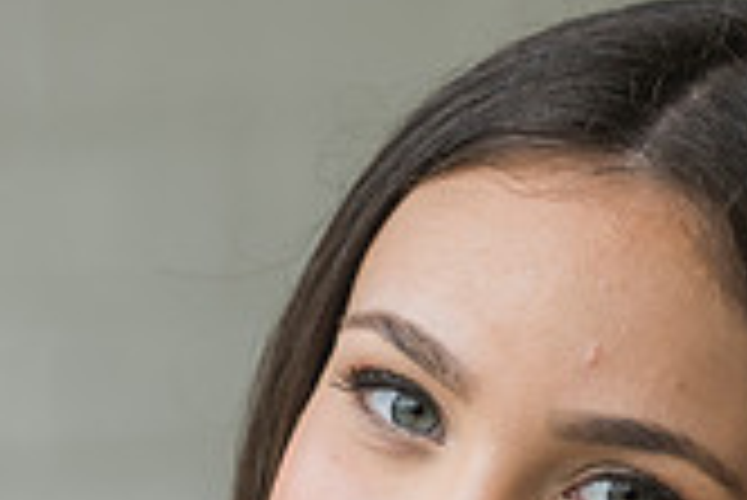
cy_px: 606
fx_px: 9782
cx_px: 248
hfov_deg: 4.4
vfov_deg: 2.9
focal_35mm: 471
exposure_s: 1/400
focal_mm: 135
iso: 640
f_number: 4
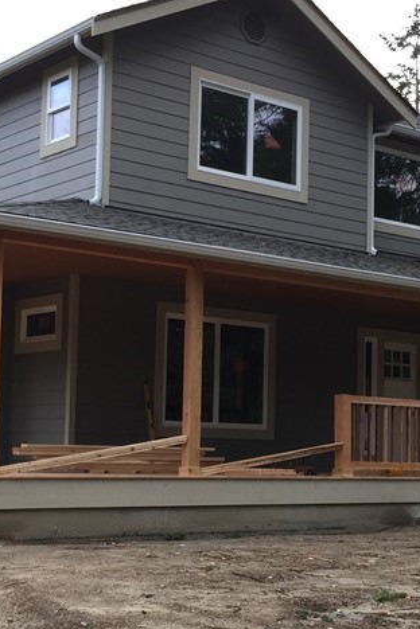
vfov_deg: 30.4
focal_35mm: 66
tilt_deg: +5.5
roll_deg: -2.2
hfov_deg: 20.6
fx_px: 1155
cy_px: 386
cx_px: 230
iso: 32
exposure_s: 1/120
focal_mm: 4.15
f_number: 2.2
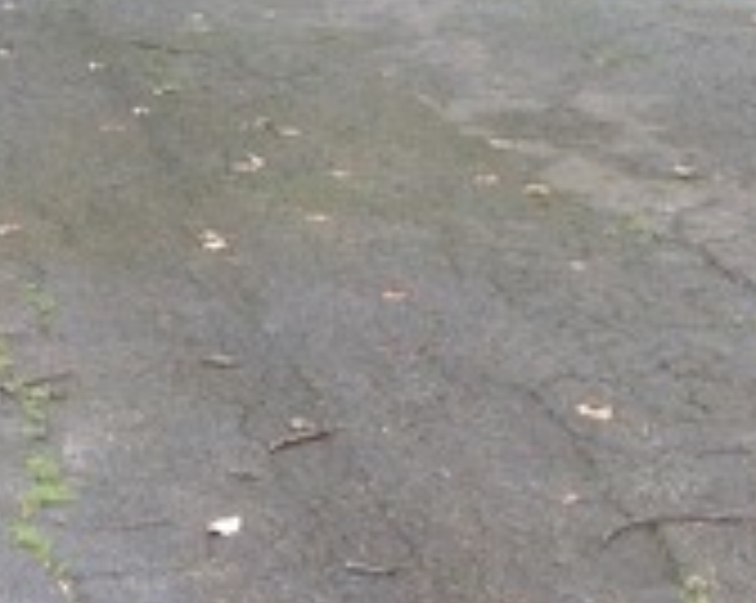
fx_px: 2905
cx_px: -482
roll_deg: +2.4
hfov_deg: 13.7
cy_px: 81
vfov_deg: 11.8
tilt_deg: -7.1
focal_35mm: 130
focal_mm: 4.28
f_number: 2.4
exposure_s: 1/120
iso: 64
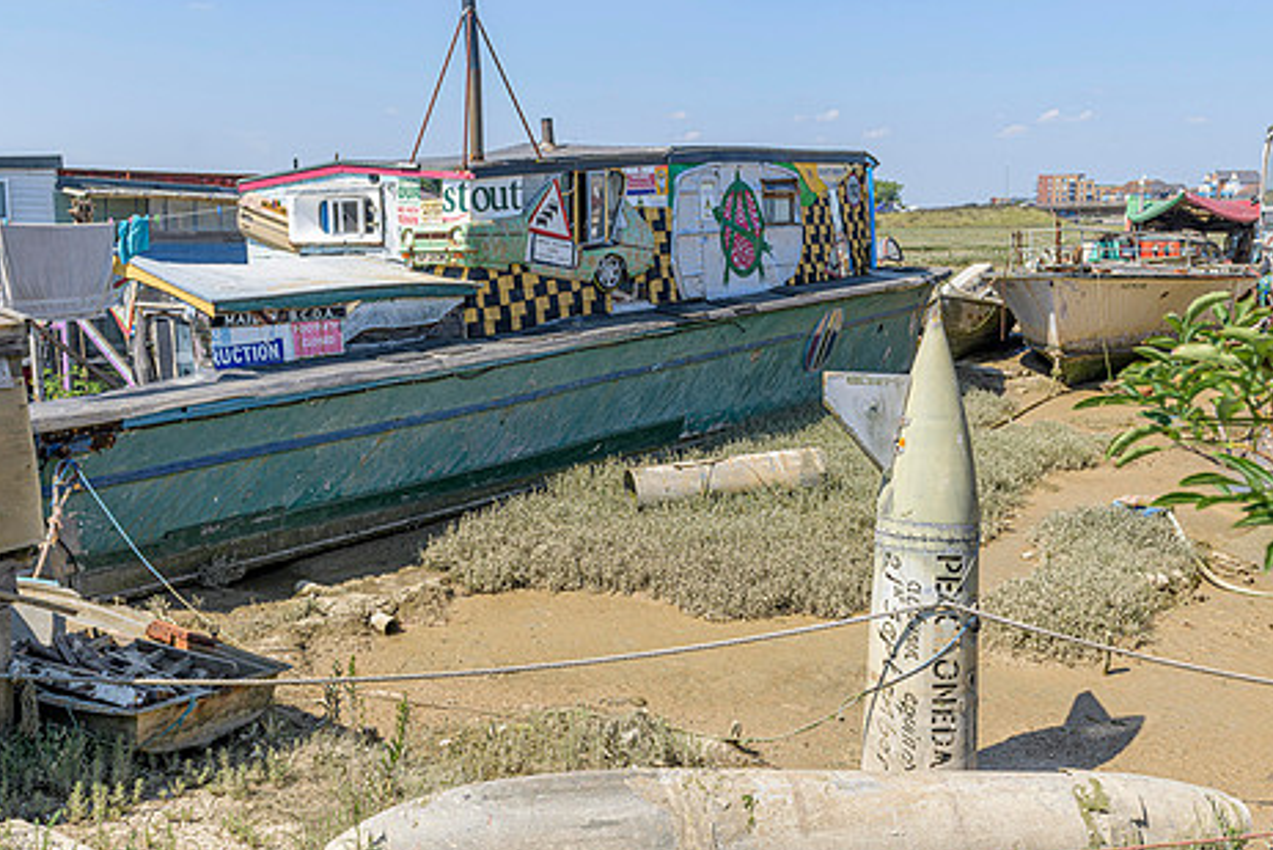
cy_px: 363
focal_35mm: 34
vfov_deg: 38.8
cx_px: 597
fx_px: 1203
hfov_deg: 55.7
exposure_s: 1/400
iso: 64
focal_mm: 24
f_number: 5.6
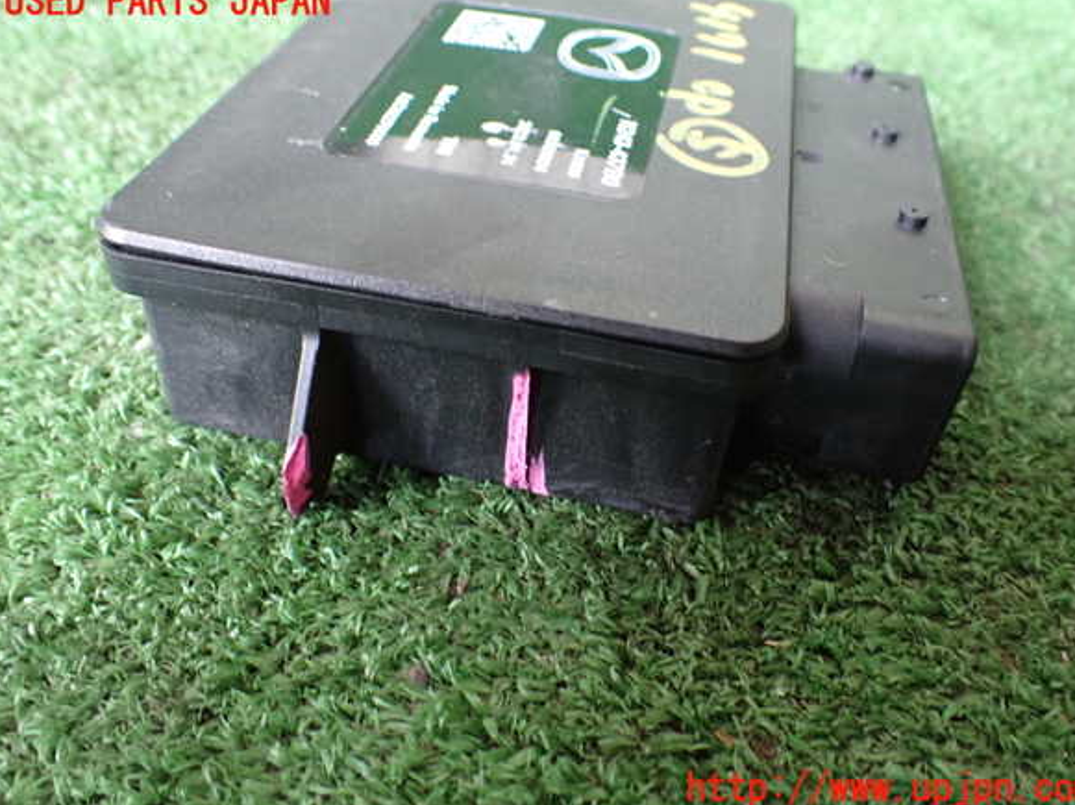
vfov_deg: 45.4
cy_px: 396
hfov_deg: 58.4
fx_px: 962
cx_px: 550
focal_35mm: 31
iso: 800
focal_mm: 5.4
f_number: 2.3
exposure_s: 1/60
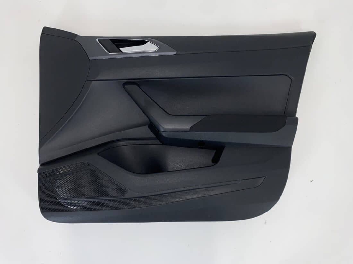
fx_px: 265
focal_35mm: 26
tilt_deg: -88.3
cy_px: 132
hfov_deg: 67.3
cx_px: 176
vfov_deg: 53.1
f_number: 1.8
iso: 32
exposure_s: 1/100
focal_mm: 4.25
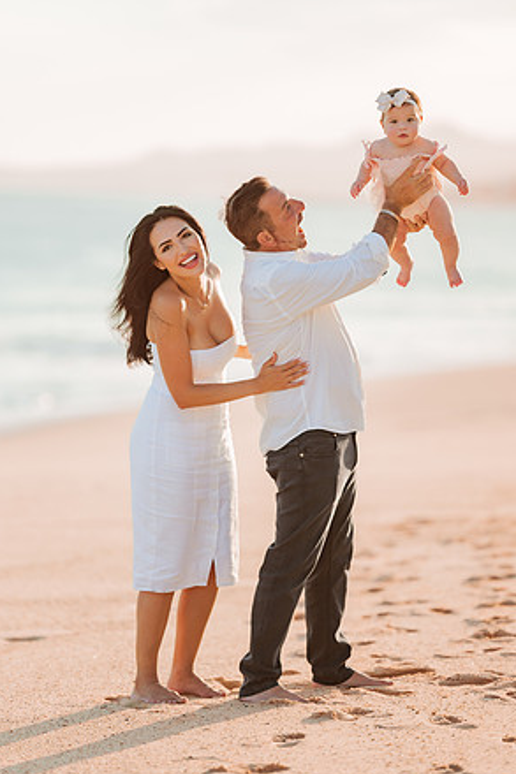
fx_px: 2969
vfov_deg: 14.9
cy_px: 392
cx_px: 259
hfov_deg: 9.9
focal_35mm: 138
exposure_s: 1/3200
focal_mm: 135
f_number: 1.8
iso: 100
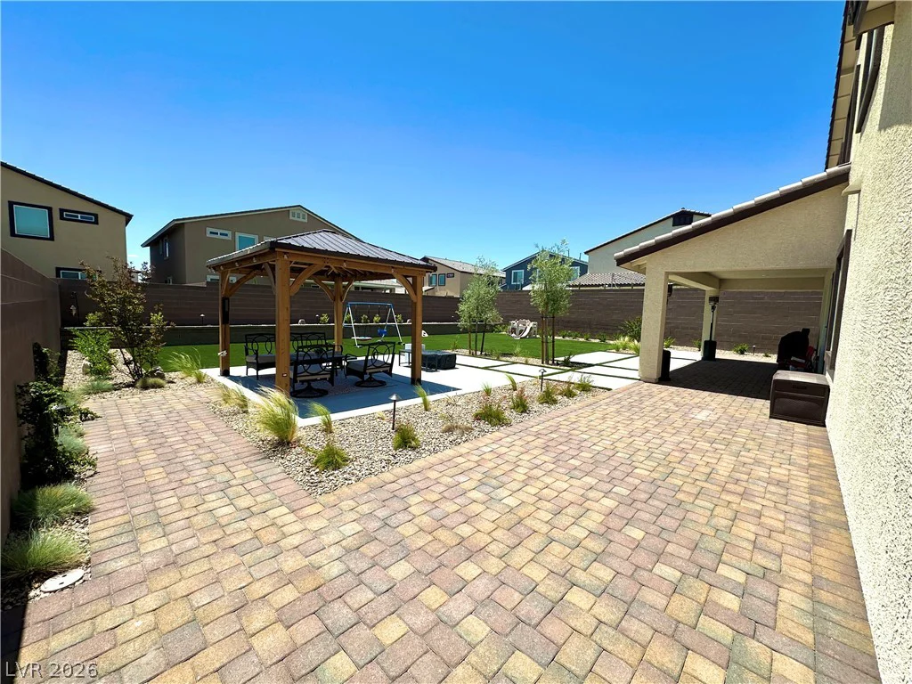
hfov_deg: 102.1
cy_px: 342
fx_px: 369
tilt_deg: -5.0
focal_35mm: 14
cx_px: 456
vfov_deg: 85.7
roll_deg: -1.8
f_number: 2.2
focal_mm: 2.22
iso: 50
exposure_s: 1/2132
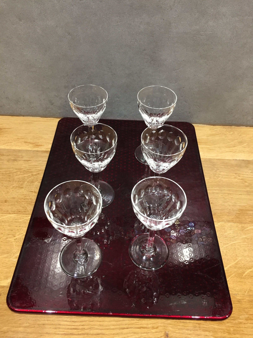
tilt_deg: -46.6
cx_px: 126
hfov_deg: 48.2
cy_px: 169
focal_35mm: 29
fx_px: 283
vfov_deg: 61.7
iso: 160
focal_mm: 4.15
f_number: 2.2
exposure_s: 1/33
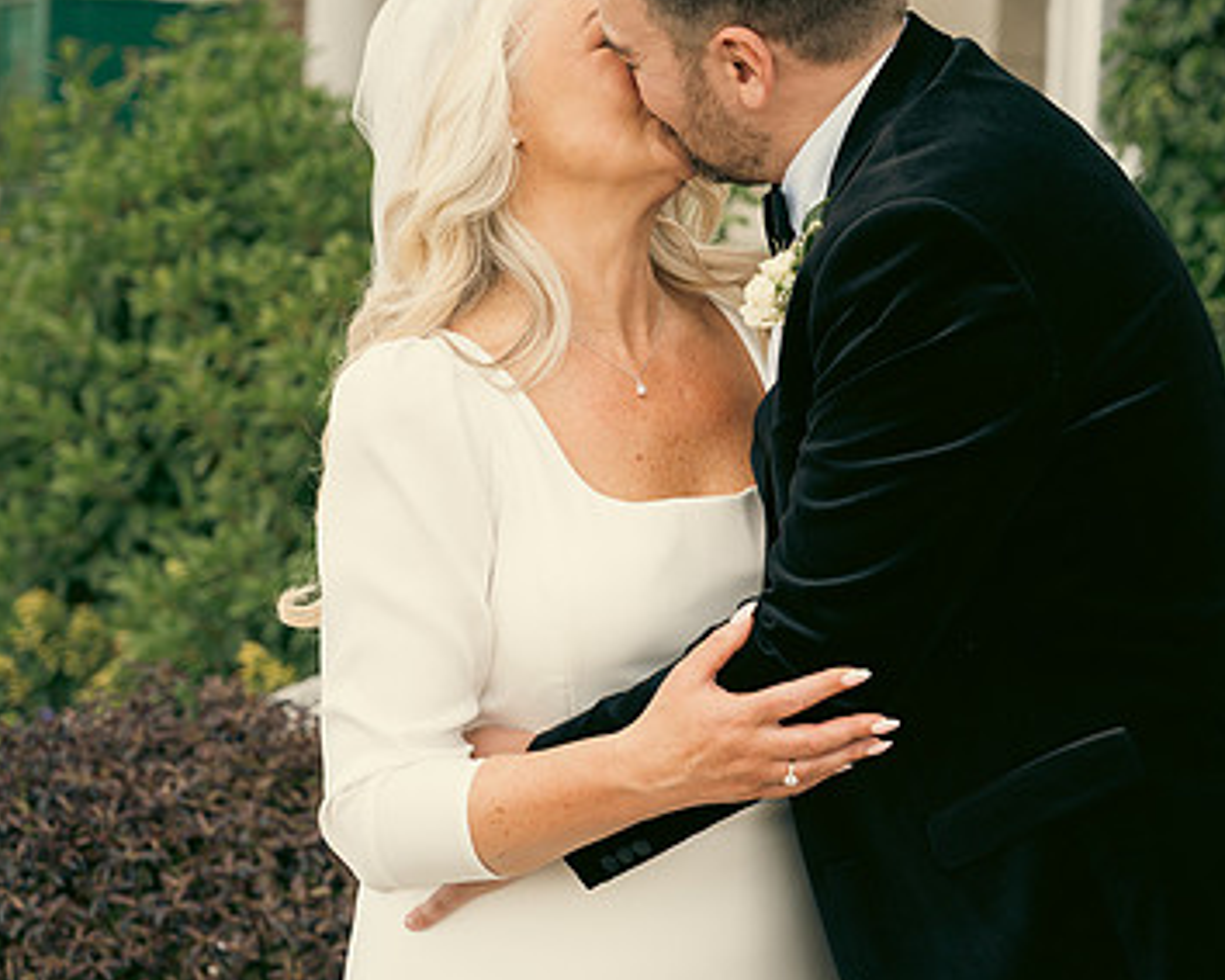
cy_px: 331
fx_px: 3733
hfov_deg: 18.5
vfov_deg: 14.9
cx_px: 986
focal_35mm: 103
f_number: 3.5
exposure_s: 1/400
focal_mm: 67
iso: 160
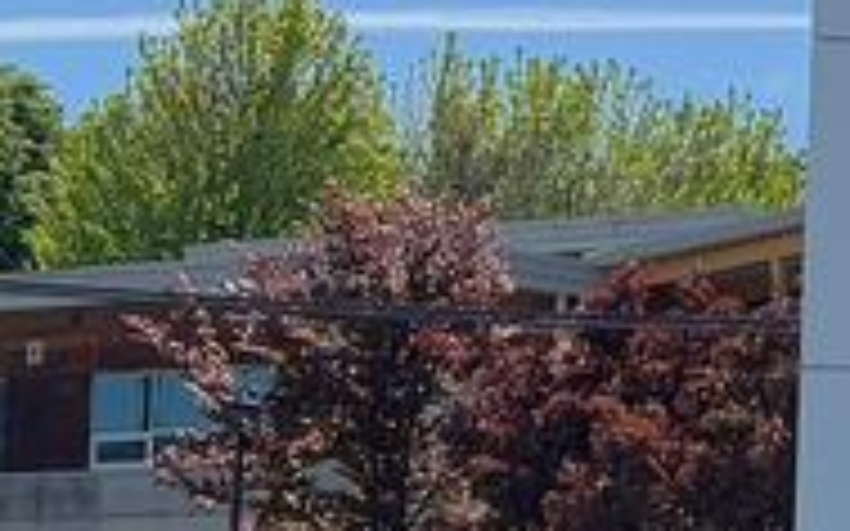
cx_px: 2770
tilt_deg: +2.7
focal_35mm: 187
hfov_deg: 8.7
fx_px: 4331
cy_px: 778
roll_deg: -1.1
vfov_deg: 6.9
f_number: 1.6
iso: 50
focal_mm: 5.96
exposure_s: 1/2639
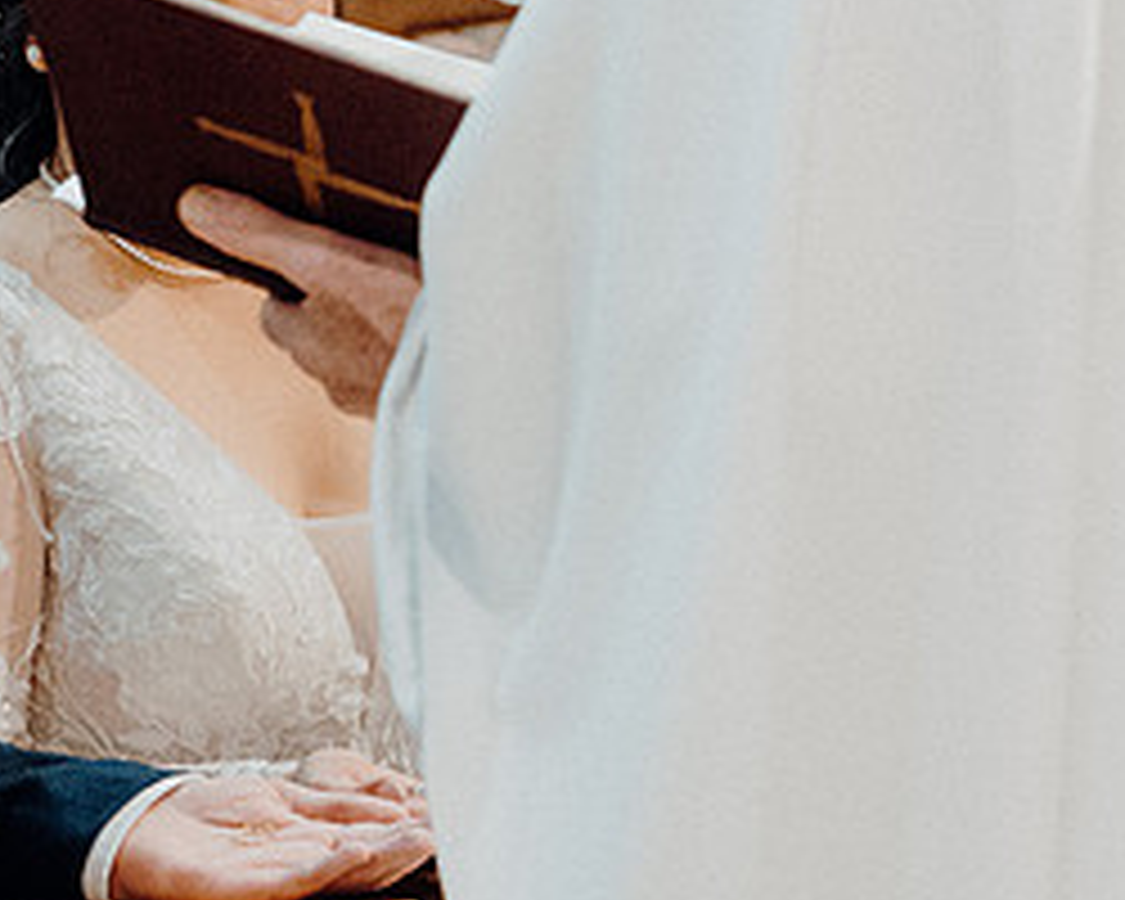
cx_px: 148
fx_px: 7625
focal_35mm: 229
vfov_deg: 6.8
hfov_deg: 8.4
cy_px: 511
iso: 4000
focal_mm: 70
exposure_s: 1/160
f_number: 3.5
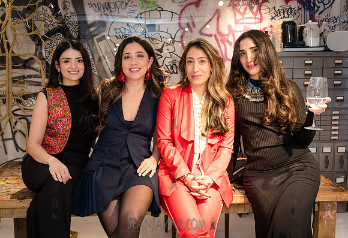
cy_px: 113
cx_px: 158
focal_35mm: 41
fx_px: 403
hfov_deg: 46.6
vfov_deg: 32.9
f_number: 4
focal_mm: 38
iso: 1600
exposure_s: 1/200
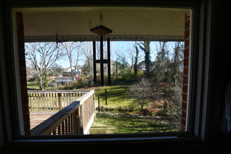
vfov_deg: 77.3
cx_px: 116
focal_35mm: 15
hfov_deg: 100.4
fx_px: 96
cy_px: 77
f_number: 8
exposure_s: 1/250
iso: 200
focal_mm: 10
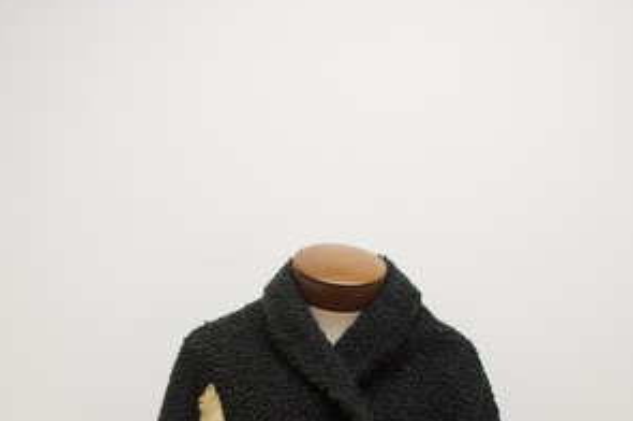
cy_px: 475
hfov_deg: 36.3
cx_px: 318
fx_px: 966
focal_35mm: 55
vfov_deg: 23.0
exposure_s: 1/100
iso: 1600
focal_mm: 24
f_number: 6.3
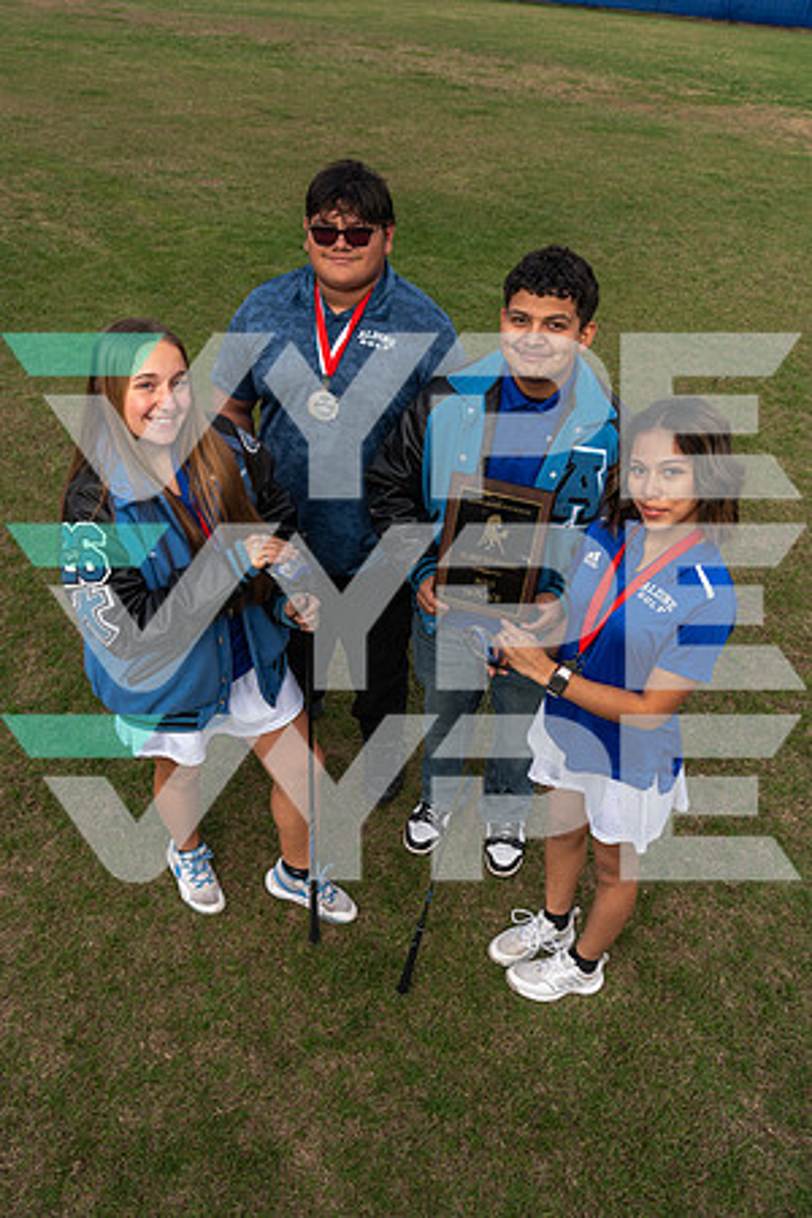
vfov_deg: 63.7
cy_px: 609
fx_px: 981
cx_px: 406
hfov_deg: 45.0
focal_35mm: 29
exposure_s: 1/200
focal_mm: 29
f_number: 8
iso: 250
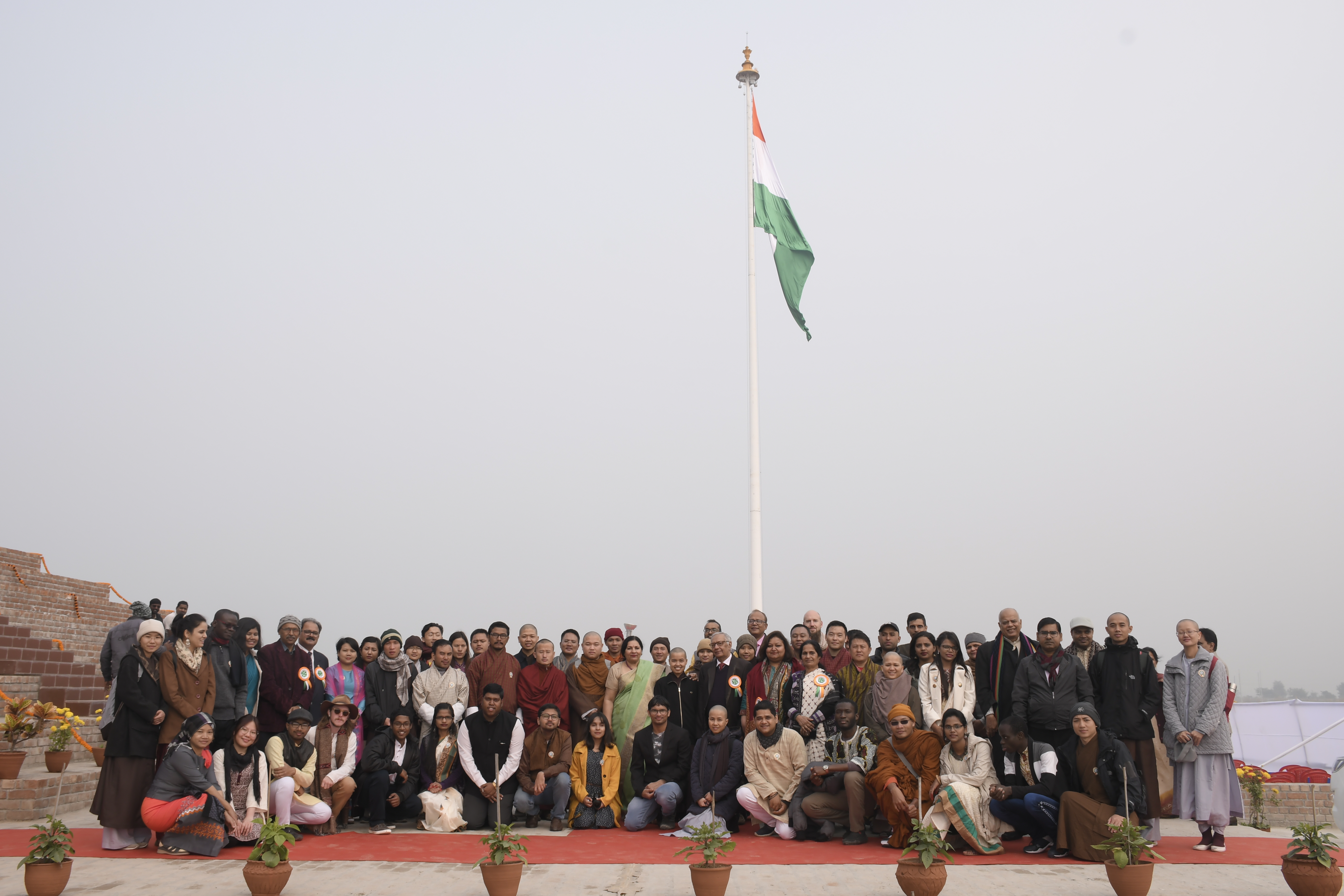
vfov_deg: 40.0
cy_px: 448
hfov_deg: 57.2
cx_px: 672
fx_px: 1232
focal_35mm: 33
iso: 125
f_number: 8
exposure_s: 1/200
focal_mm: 22
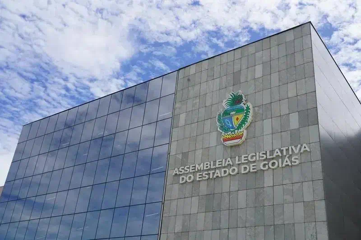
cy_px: 120
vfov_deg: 35.0
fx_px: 381
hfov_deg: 50.7
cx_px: 180
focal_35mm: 38
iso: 100
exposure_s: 1/200
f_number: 10
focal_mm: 38
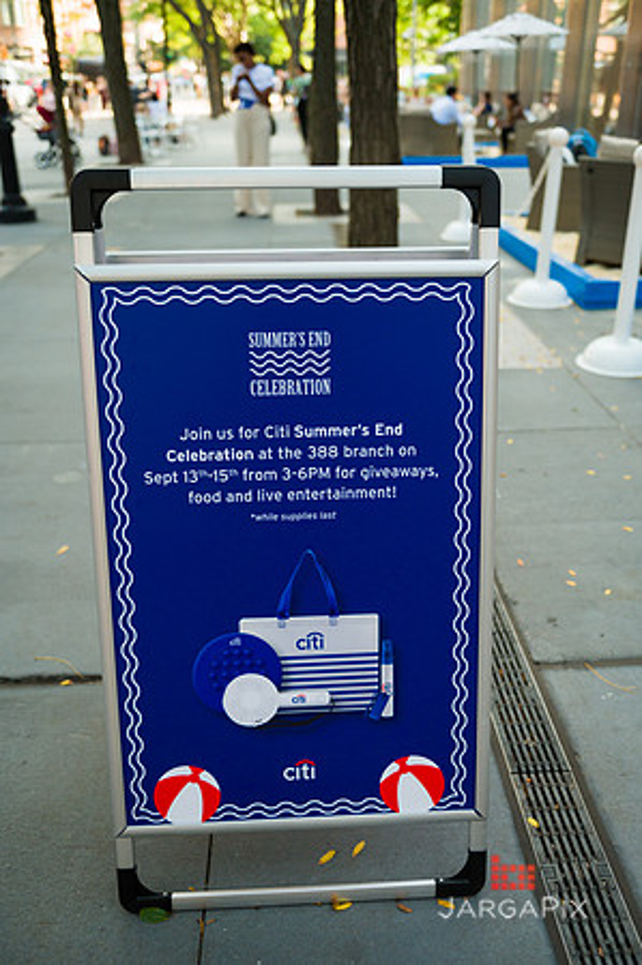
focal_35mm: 32
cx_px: 321
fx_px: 858
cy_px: 482
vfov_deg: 58.8
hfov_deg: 41.0
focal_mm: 32
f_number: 3.2
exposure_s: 1/640
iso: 800
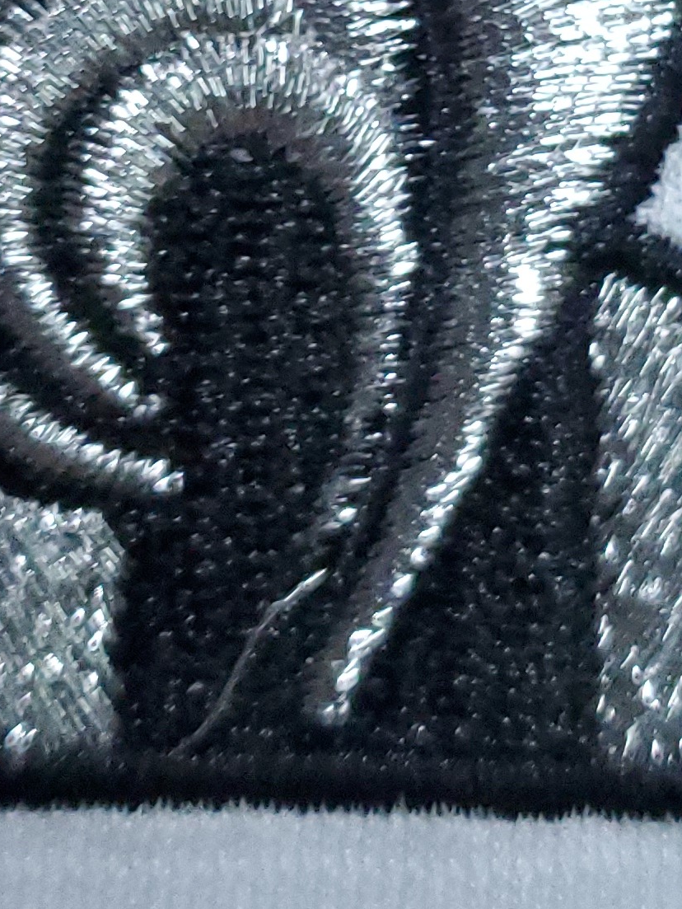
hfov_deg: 15.6
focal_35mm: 95
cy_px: -2
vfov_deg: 20.0
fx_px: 2494
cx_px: 377
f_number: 1.5
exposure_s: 1/45
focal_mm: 4.3
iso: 640
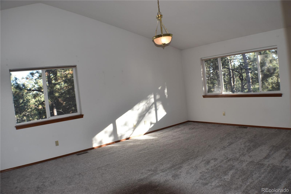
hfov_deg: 55.1
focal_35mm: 34
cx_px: 146
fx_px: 279
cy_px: 97
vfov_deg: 38.3
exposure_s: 1/125
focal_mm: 23
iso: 220
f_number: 5.6
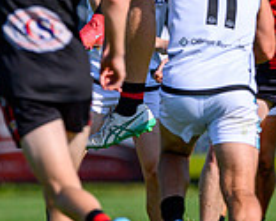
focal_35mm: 2180
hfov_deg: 0.9
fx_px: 17819
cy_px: -173
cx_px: 218
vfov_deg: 0.7
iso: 160
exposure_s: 1/2500
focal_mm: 500
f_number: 4
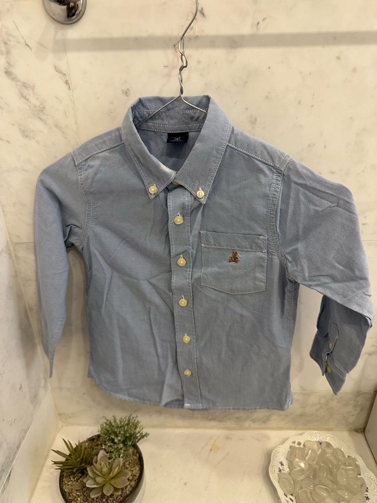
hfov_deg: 56.8
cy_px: 252
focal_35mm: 24
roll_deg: +1.2
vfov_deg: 71.6
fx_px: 349
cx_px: 188
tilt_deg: -26.2
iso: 320
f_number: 1.78
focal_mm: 6.86
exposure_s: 1/50
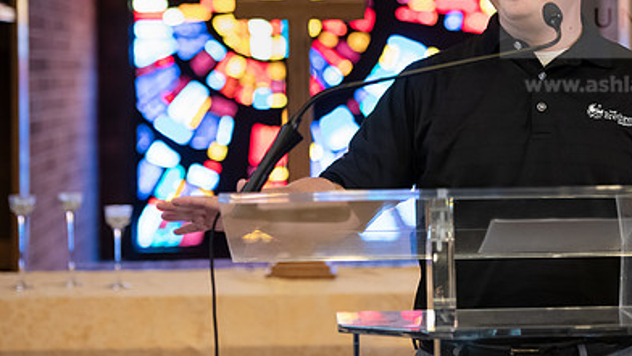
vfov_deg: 7.8
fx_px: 2599
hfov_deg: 13.8
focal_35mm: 155
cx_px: 451
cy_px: 118
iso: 2000
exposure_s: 1/160
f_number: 3.2
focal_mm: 100
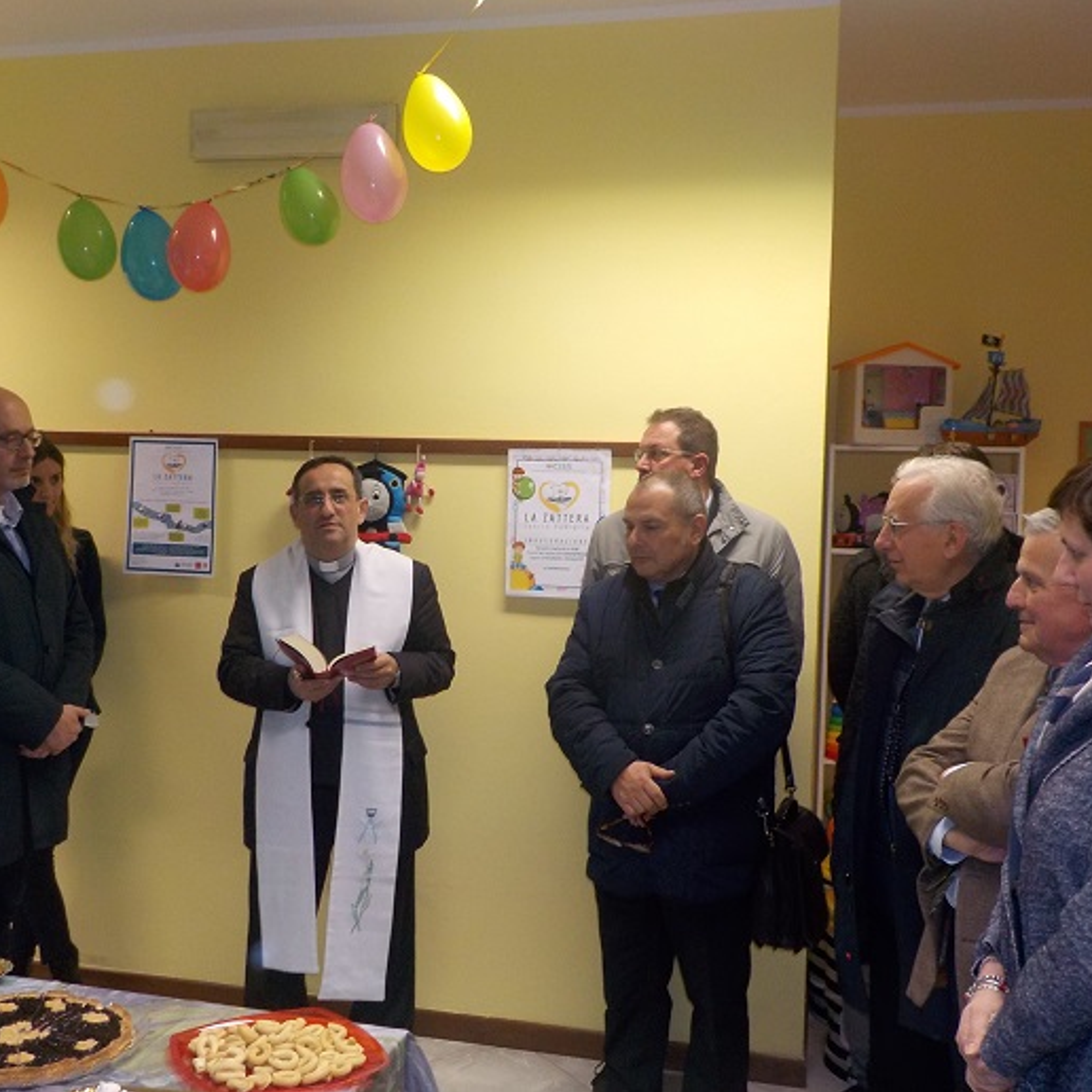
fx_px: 1285
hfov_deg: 45.9
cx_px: 466
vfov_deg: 46.0
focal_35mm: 36
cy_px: 539
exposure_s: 1/30
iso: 200
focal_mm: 4.1
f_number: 3.3
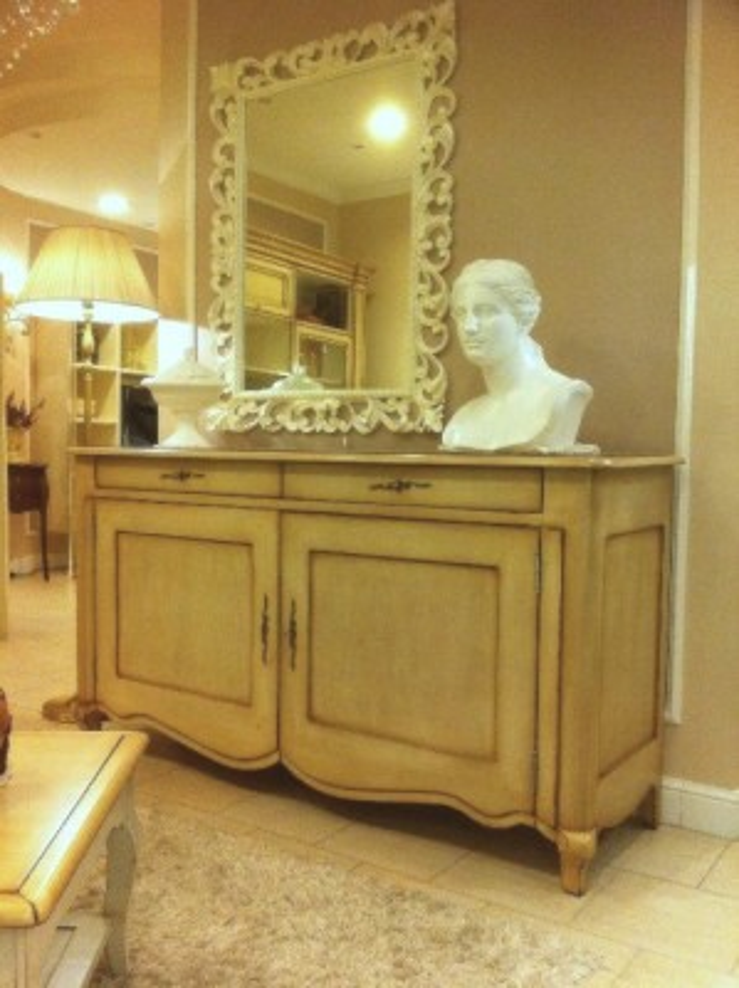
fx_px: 998
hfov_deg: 40.6
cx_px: 370
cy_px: 494
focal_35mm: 35
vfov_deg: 52.7
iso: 125
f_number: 2.8
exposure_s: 1/17
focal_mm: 3.85
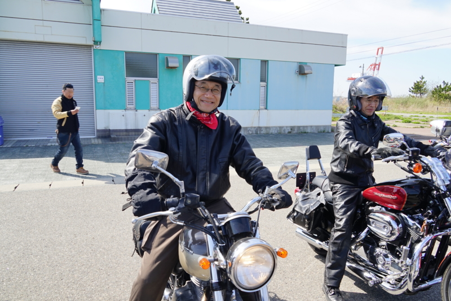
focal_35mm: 27
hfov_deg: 67.4
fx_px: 338
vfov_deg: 47.9
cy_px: 150
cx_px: 226
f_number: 10
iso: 100
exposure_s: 1/80
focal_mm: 18
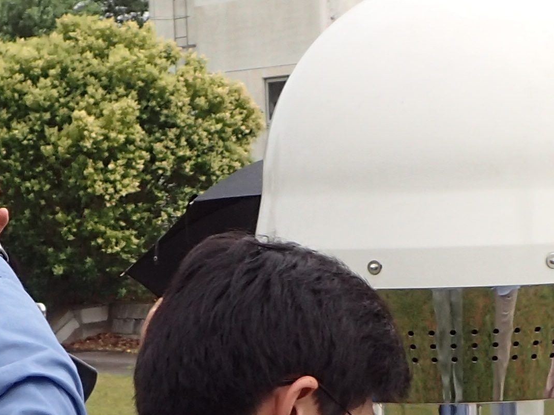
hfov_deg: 15.3
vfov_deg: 11.3
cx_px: 191
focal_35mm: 129
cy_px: 470
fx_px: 2065
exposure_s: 1/400
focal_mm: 5.5
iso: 100
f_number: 3.2
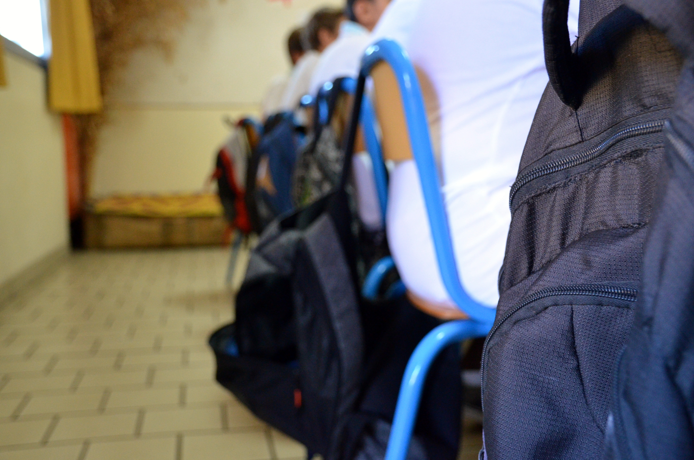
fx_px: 866
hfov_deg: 43.7
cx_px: 347
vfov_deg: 29.7
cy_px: 230
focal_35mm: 45
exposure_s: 1/60
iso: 2500
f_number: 4
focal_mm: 30
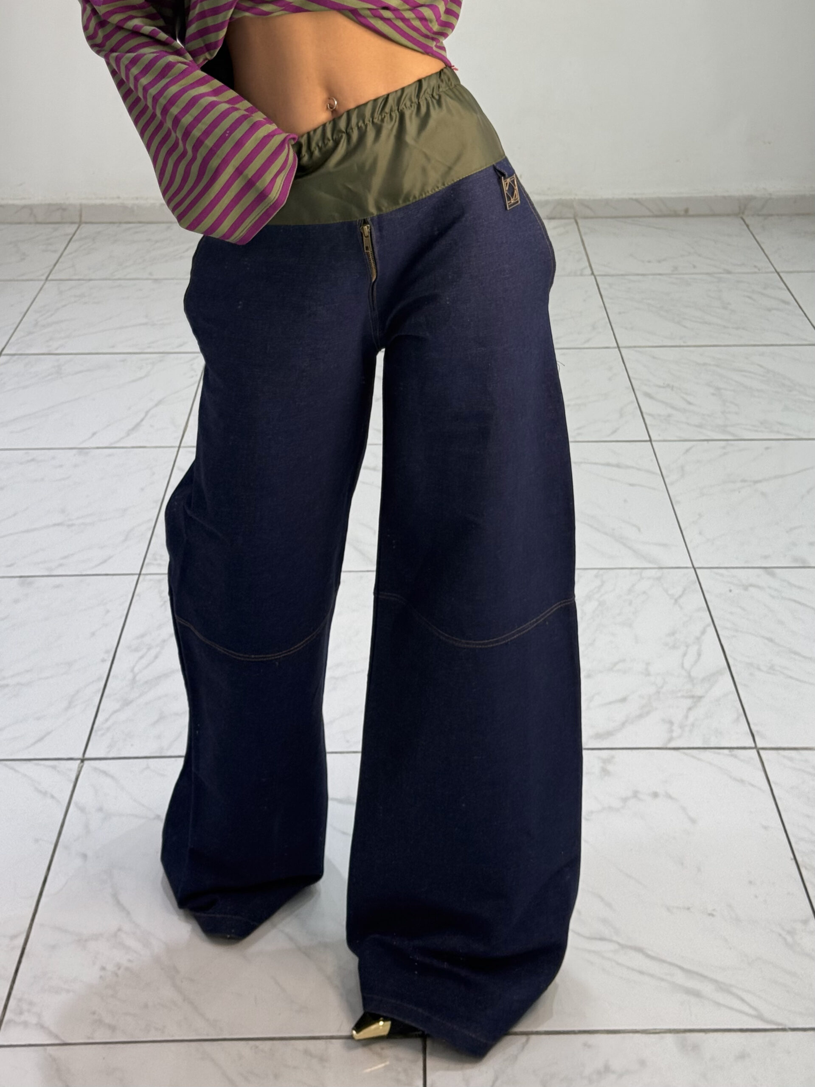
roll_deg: +2.1
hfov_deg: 30.3
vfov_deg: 39.7
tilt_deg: -24.2
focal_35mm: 48
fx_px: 1507
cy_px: 544
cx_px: 408
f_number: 1.78
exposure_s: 1/100
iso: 64
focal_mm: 6.76
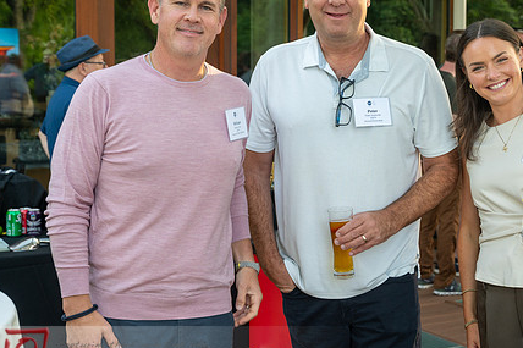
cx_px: 349
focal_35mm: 65
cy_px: 138
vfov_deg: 20.9
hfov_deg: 30.7
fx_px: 944
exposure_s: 1/100
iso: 400
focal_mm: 48
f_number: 5
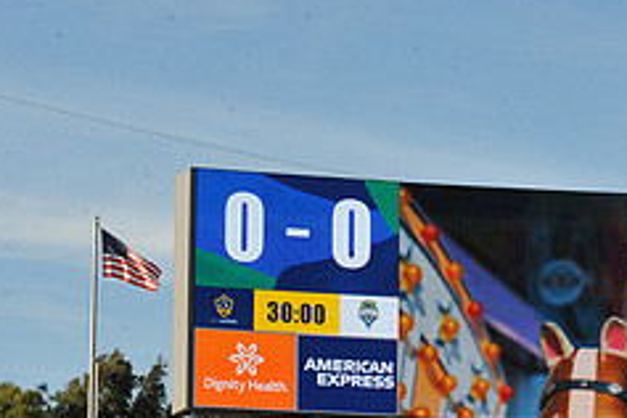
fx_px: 3413
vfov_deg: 7.0
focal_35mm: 196
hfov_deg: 10.4
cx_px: 582
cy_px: 325
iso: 1600
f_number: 16
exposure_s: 1/1000
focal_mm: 80
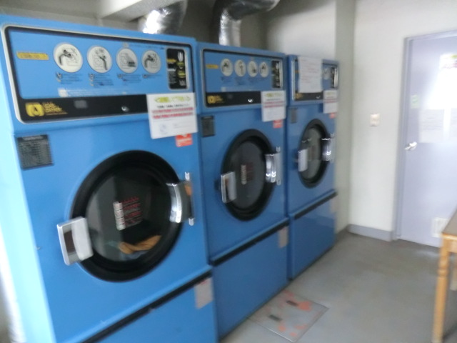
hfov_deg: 71.6
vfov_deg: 56.8
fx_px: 317
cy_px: 172
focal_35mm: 24
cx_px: 228
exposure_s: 1/20
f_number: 3.2
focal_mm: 4.3
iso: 800
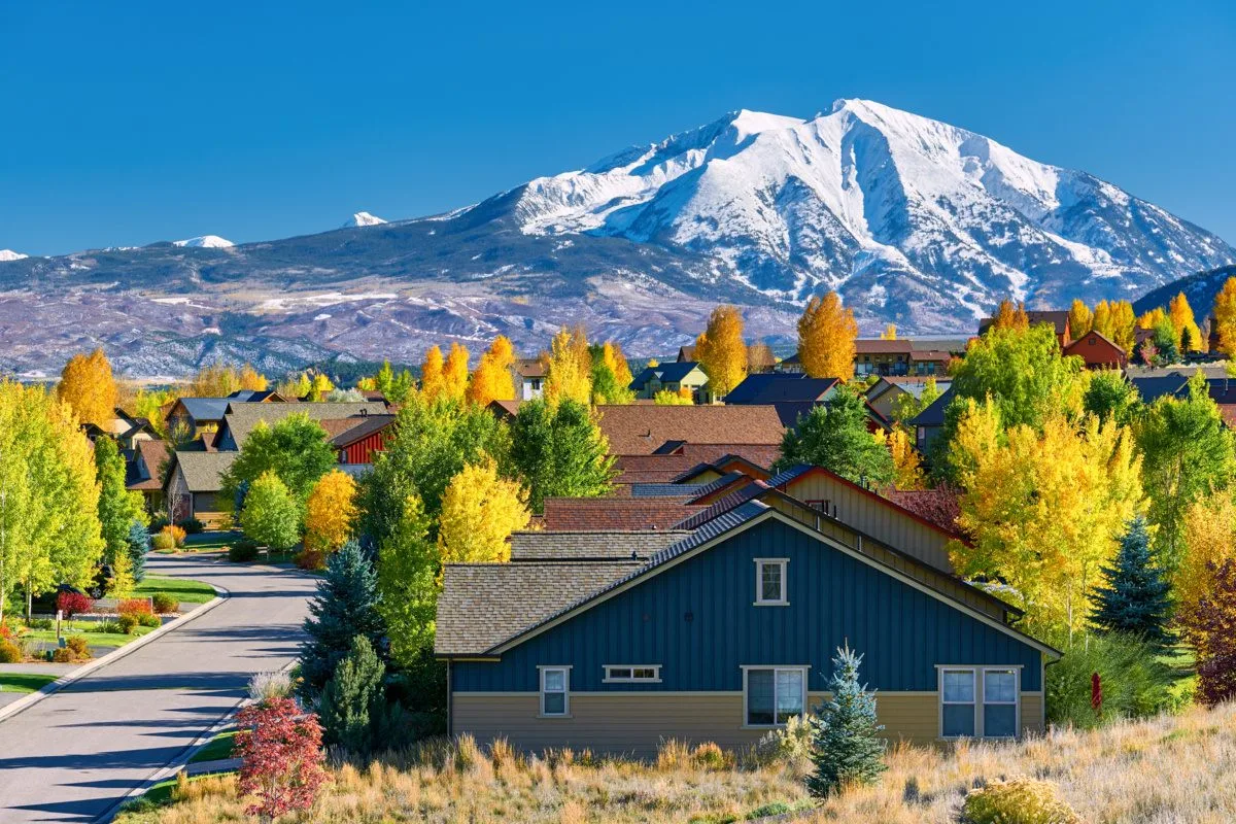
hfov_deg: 19.8
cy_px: 412
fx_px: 3536
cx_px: 618
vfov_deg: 13.3
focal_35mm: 103
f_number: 5.6
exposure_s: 1/105
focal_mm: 68.7
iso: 200
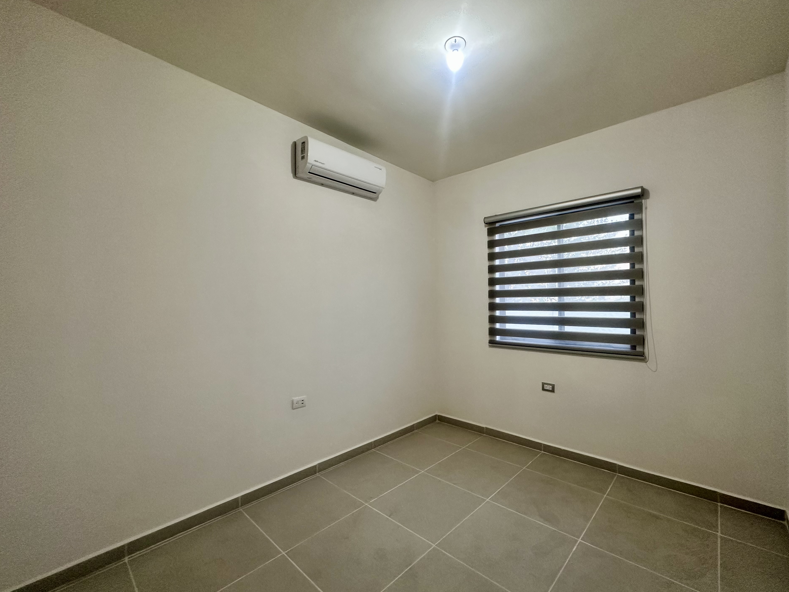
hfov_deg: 98.1
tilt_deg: +1.2
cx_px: 411
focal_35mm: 15
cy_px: 299
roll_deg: +0.9
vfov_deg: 81.7
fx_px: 342
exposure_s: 1/60
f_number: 2.2
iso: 200
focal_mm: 2.22
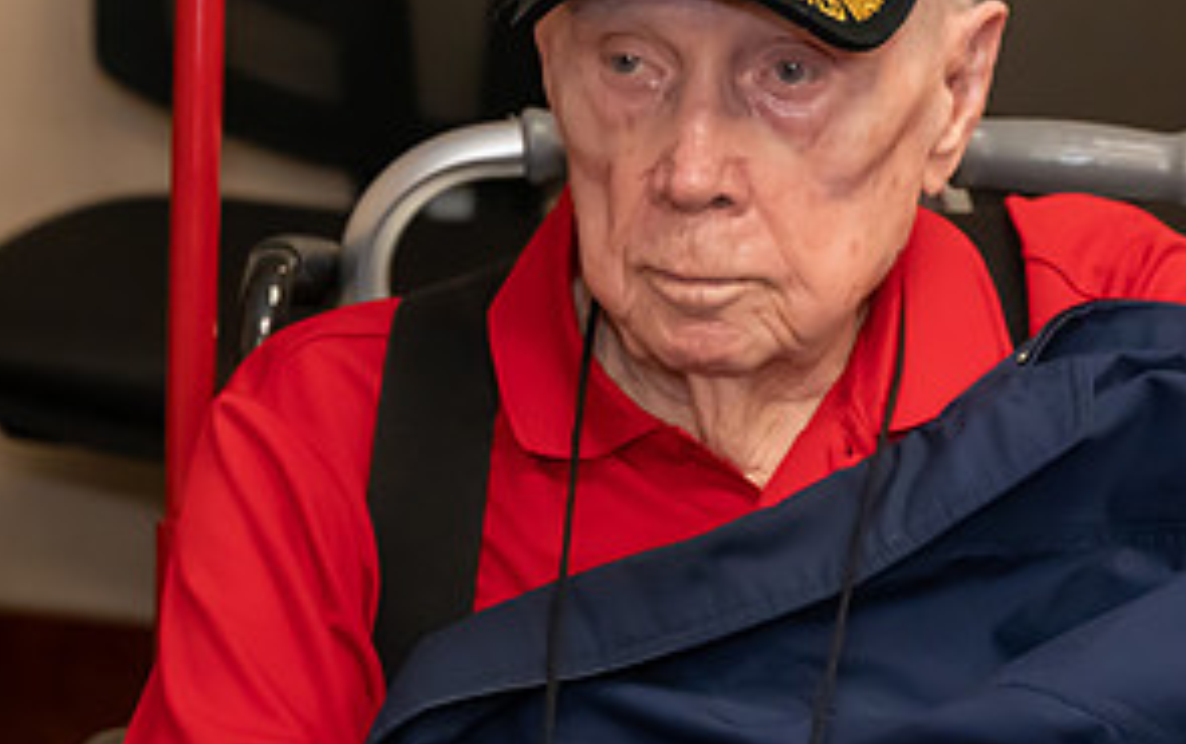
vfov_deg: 6.6
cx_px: 587
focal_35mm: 198
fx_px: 6406
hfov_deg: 10.6
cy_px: 442
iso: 12800
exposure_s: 1/160
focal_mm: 99
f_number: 6.3
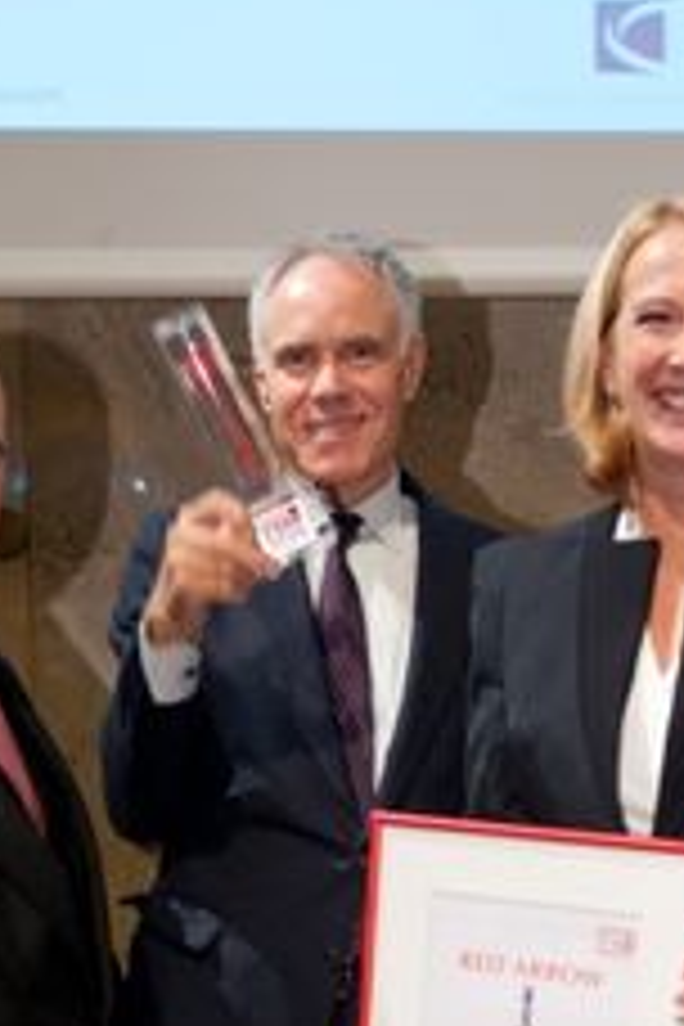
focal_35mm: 72
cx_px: 299
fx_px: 2052
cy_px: 945
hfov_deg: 18.9
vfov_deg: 27.0
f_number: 5.6
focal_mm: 32
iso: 1250
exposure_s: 1/60
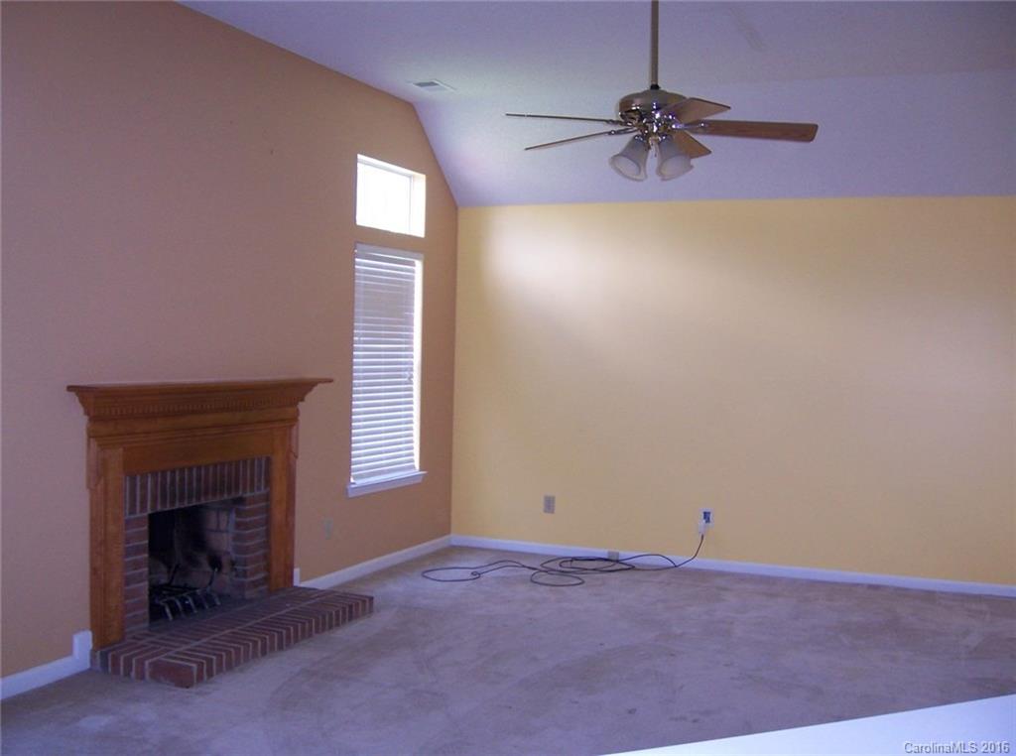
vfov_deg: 39.5
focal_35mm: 36
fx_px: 1054
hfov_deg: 51.5
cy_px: 378
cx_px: 508
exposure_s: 1/40
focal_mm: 6
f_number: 2.8
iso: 125
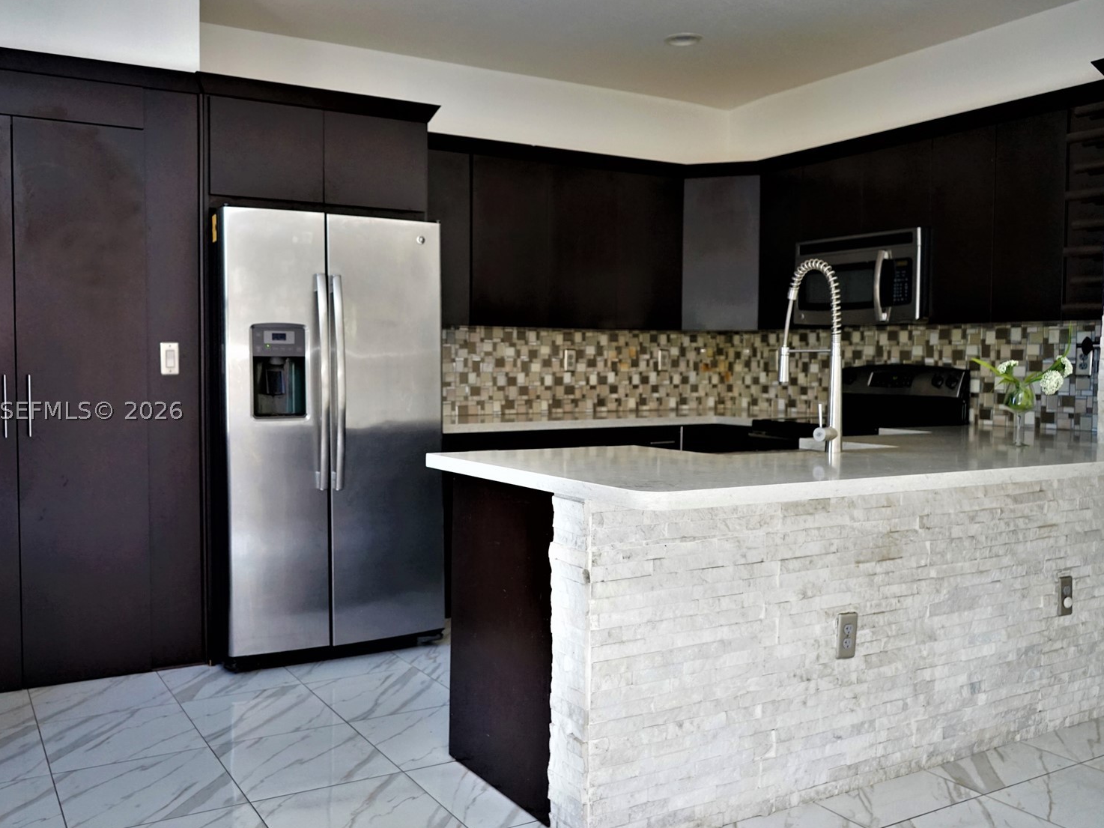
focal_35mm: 31
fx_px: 989
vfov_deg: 45.4
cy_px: 410
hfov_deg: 58.1
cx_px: 477
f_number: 3.5
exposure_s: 1/160
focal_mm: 28
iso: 2500
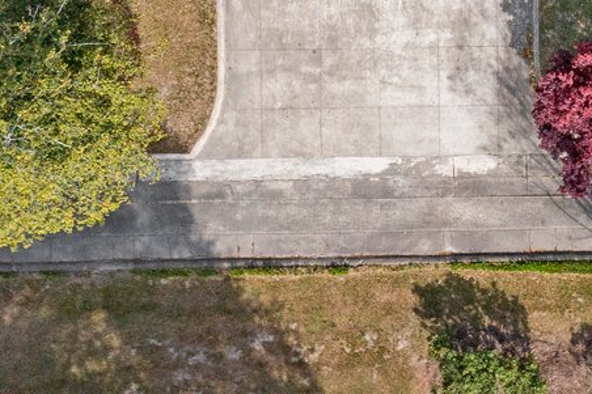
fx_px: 2088
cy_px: -326
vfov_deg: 10.2
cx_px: 959
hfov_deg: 14.7
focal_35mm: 127
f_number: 4.5
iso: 100
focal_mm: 10.26
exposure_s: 1/1250
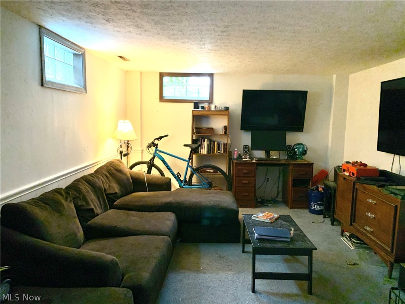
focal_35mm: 26
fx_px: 304
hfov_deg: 67.3
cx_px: 202
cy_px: 152
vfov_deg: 53.1
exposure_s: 1/30
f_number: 1.8
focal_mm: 4.25
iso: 640
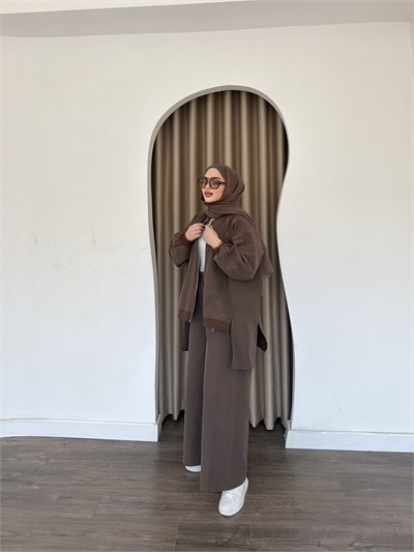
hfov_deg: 56.8
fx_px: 383
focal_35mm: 24
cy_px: 276
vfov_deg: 71.6
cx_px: 207
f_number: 1.78
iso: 320
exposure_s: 1/1493
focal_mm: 6.76
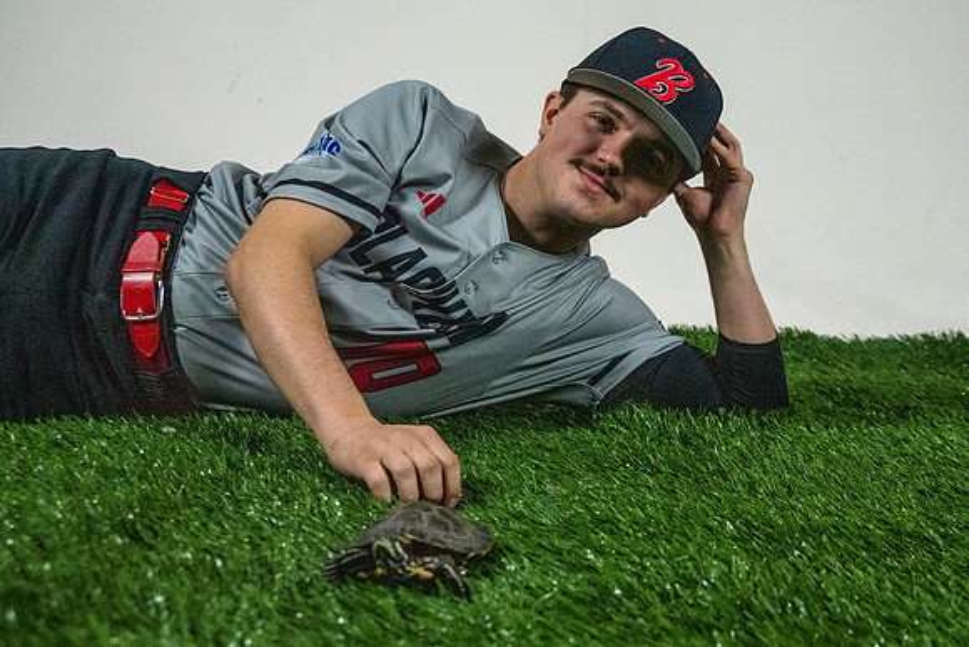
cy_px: 337
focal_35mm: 48
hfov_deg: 41.2
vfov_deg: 28.3
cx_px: 591
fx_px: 1281
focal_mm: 39
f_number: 5
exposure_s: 1/400
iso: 6400
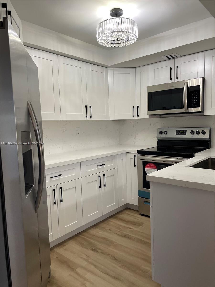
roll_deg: +1.7
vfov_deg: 67.3
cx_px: 108
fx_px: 215
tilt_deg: -5.4
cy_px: 144
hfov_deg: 53.1
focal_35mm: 26
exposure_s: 1/120
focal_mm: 4.2
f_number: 1.6
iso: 125
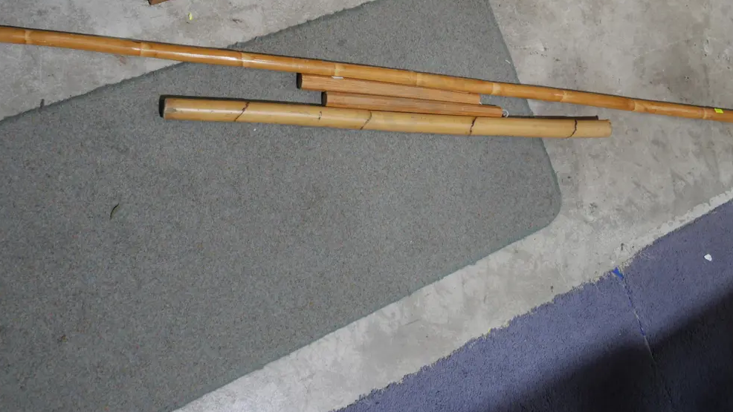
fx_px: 836
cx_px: 375
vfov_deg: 27.5
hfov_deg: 47.3
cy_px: 134
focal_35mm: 43
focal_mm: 19
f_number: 4.1
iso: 320
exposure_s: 1/60
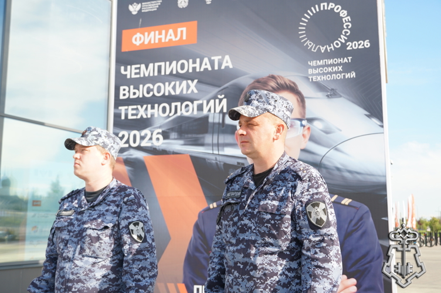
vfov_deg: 31.8
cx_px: 220
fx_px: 514
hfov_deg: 46.4
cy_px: 146
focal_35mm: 42
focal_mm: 28
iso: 100
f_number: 5
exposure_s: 1/160
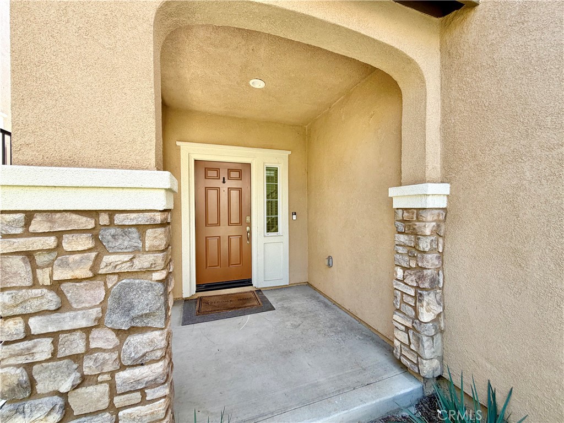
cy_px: 212
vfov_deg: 85.7
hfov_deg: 102.1
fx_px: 228
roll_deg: +0.8
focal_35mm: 14
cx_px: 282
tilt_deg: +0.1
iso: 40
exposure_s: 1/157
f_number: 2.2
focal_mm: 2.22
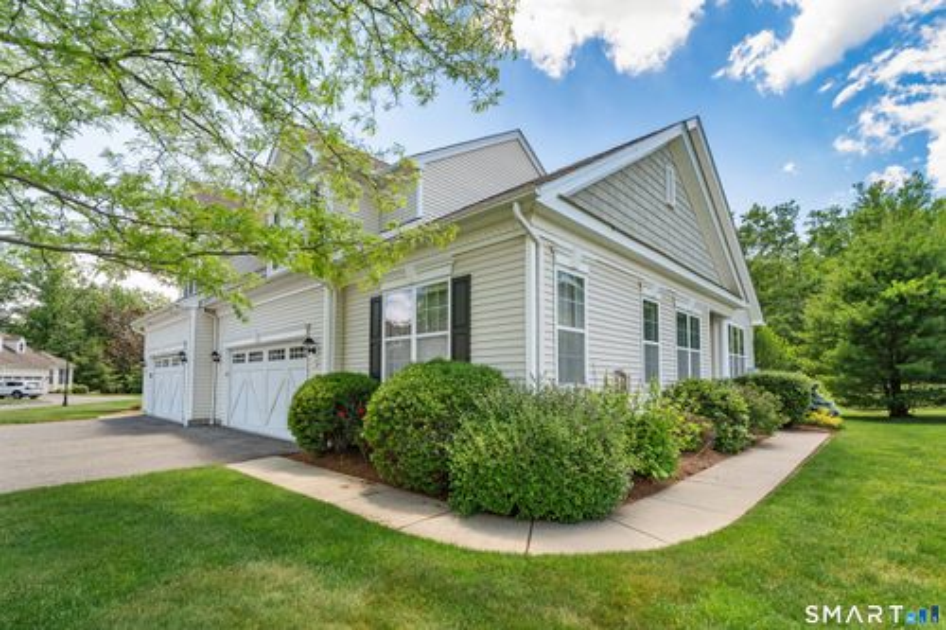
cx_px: 473
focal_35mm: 16
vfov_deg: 73.7
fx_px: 420
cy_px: 315
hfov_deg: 96.8
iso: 100
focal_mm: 16
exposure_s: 1/30
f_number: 5.6
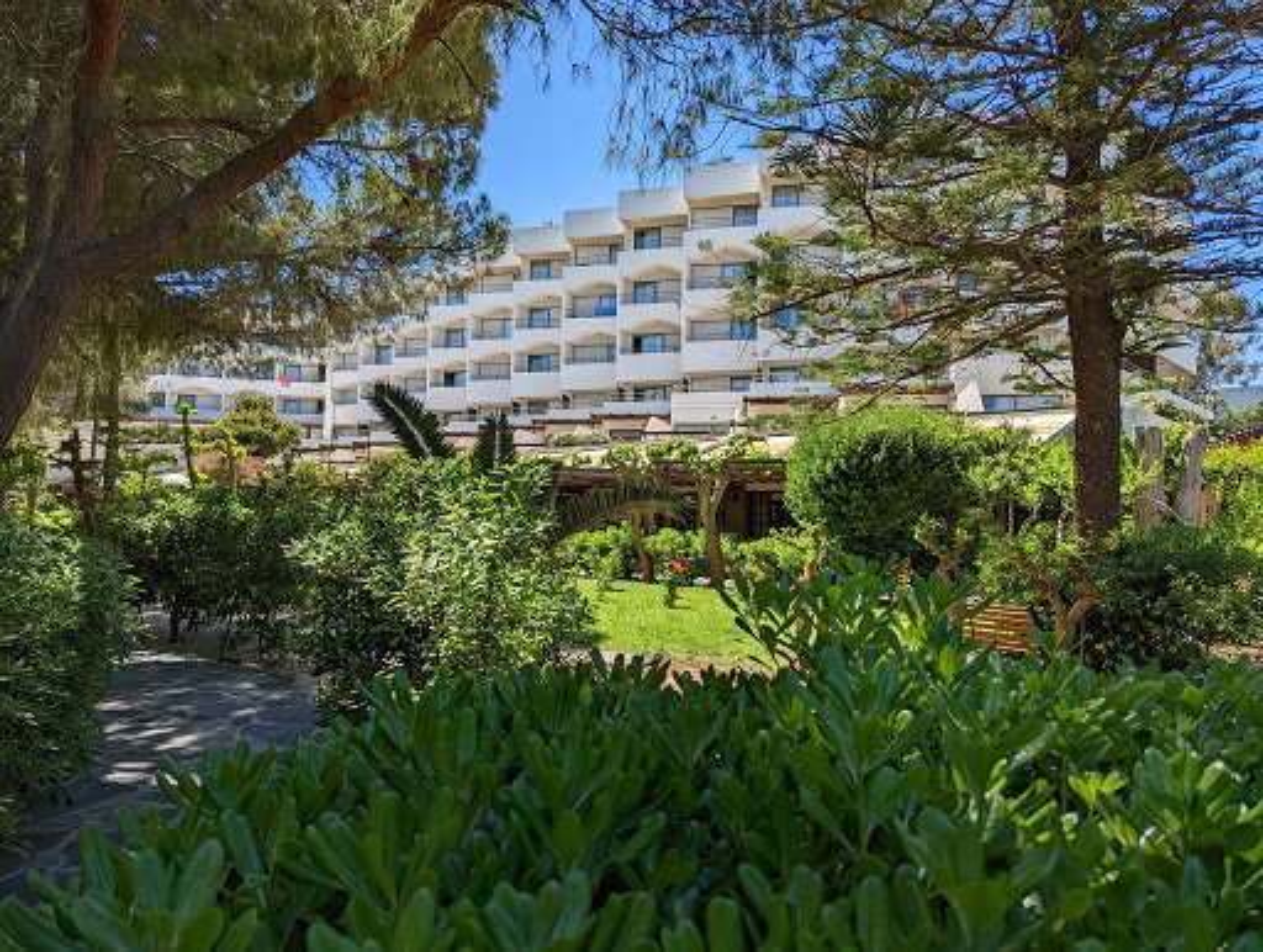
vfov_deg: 57.0
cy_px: 476
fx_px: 877
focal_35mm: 24
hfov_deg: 71.5
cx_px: 632
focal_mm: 6.81
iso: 42
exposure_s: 1/1471
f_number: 1.85
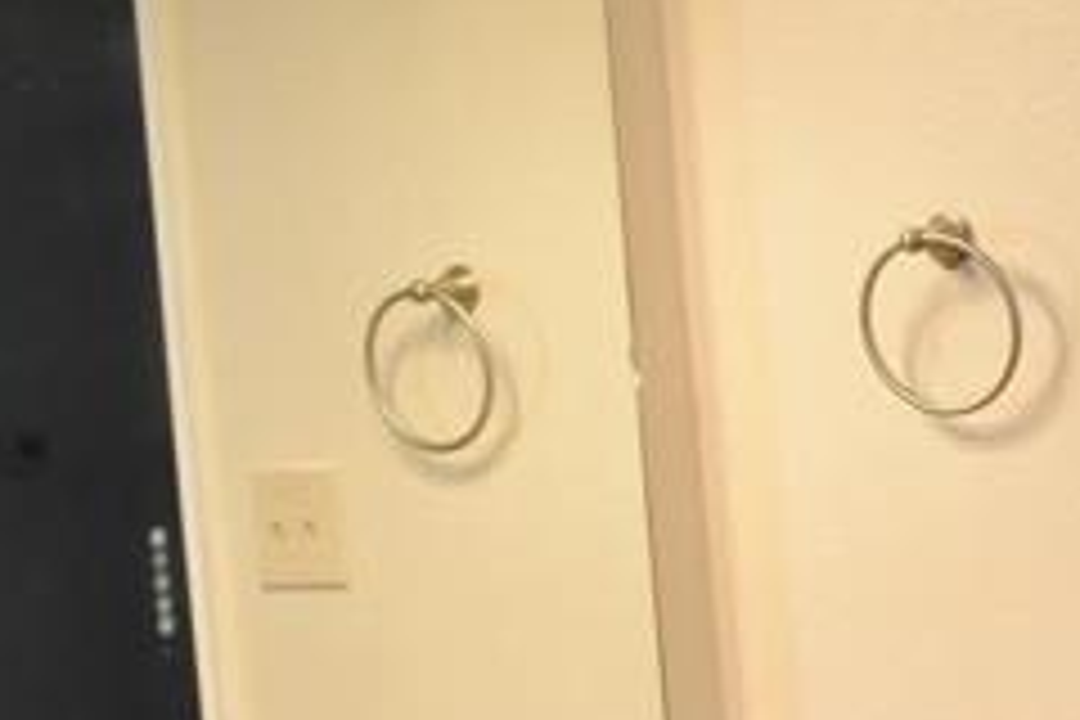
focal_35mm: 115
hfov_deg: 17.0
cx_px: 1318
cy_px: 724
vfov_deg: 11.8
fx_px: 3450
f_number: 5
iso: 800
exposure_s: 1/100
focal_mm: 18
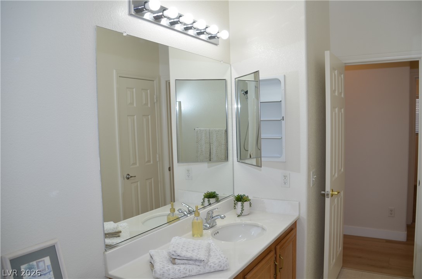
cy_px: 140
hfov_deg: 67.5
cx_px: 211
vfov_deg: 47.7
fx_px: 316
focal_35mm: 27
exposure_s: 1/60
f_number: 5.6
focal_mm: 18
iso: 100
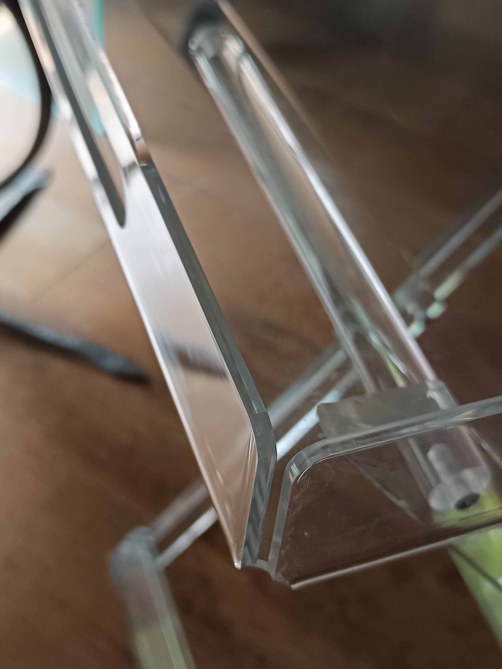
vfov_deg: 69.4
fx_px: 483
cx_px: 246
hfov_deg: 54.9
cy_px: 323
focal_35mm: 25
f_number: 1.7
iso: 516
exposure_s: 1/50
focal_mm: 5.31
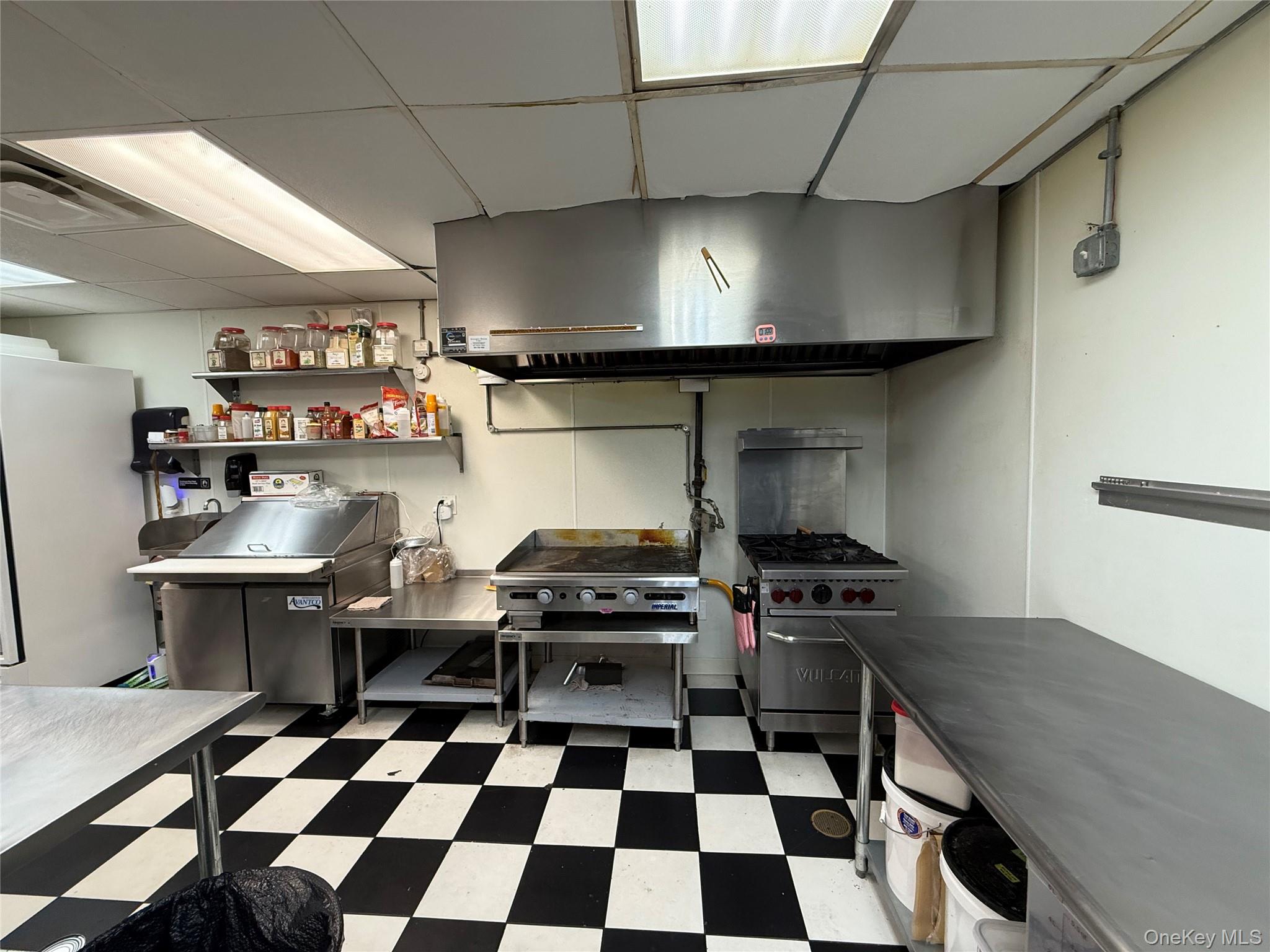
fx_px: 514
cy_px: 476
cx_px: 635
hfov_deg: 102.1
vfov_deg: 85.7
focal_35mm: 14
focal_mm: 2.22
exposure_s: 1/120
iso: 200
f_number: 2.2
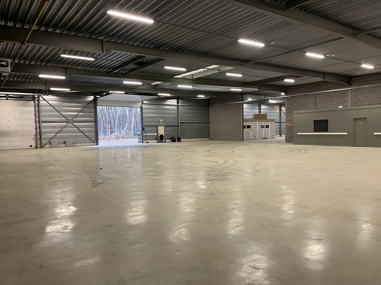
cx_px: 190
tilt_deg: -3.6
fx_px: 286
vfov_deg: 53.1
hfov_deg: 67.3
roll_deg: +1.7
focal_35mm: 26
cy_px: 142
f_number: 1.6
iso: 250
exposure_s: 1/50
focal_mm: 5.1
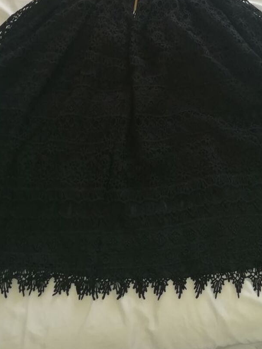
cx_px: 153
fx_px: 434
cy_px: 89
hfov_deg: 33.5
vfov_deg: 42.5
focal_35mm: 43
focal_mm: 3.83
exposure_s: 1/33.3
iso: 160
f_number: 2.2
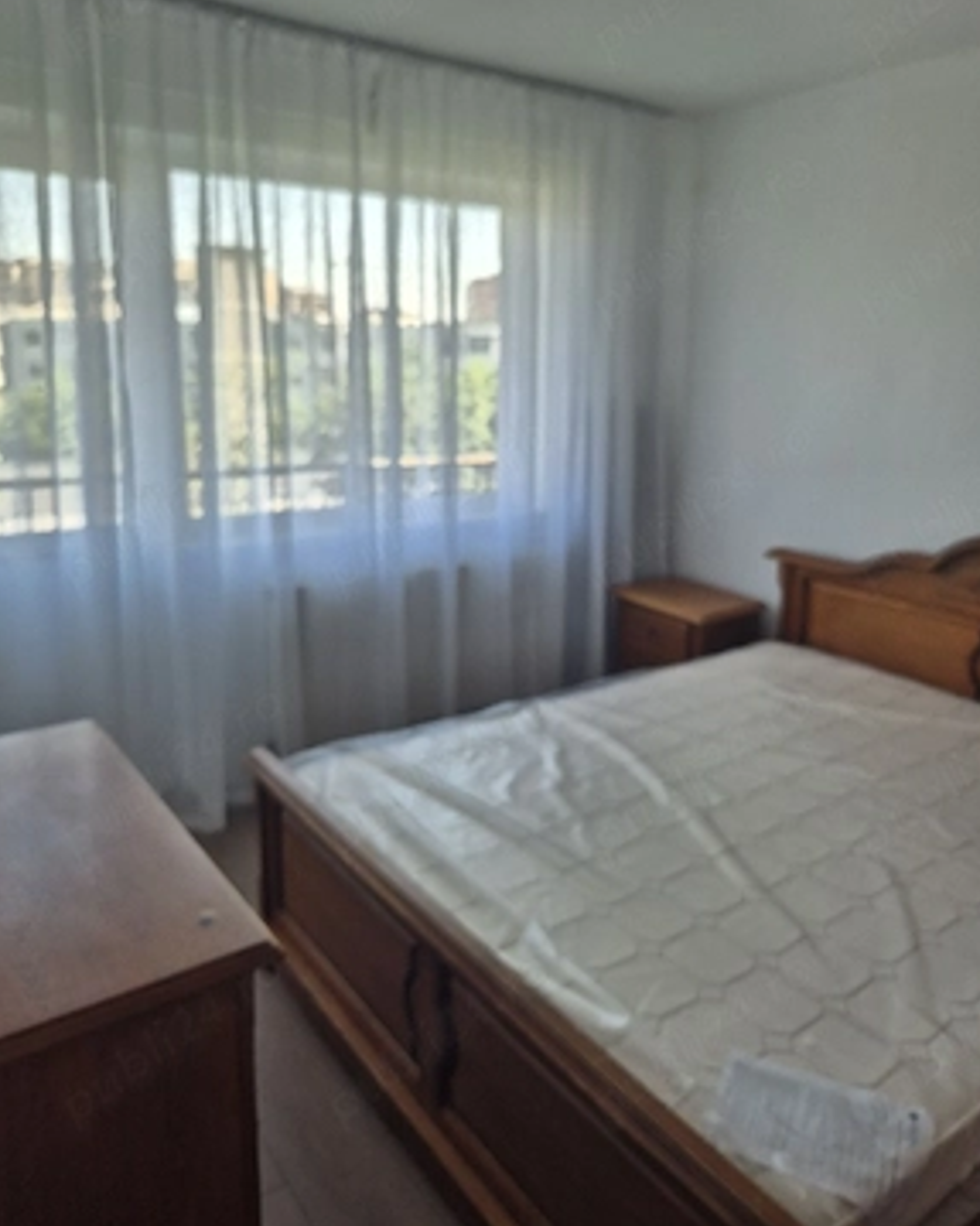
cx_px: 505
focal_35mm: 25
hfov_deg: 56.8
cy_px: 546
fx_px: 907
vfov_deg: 67.9
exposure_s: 1/208
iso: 25
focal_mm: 5.4
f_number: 1.8
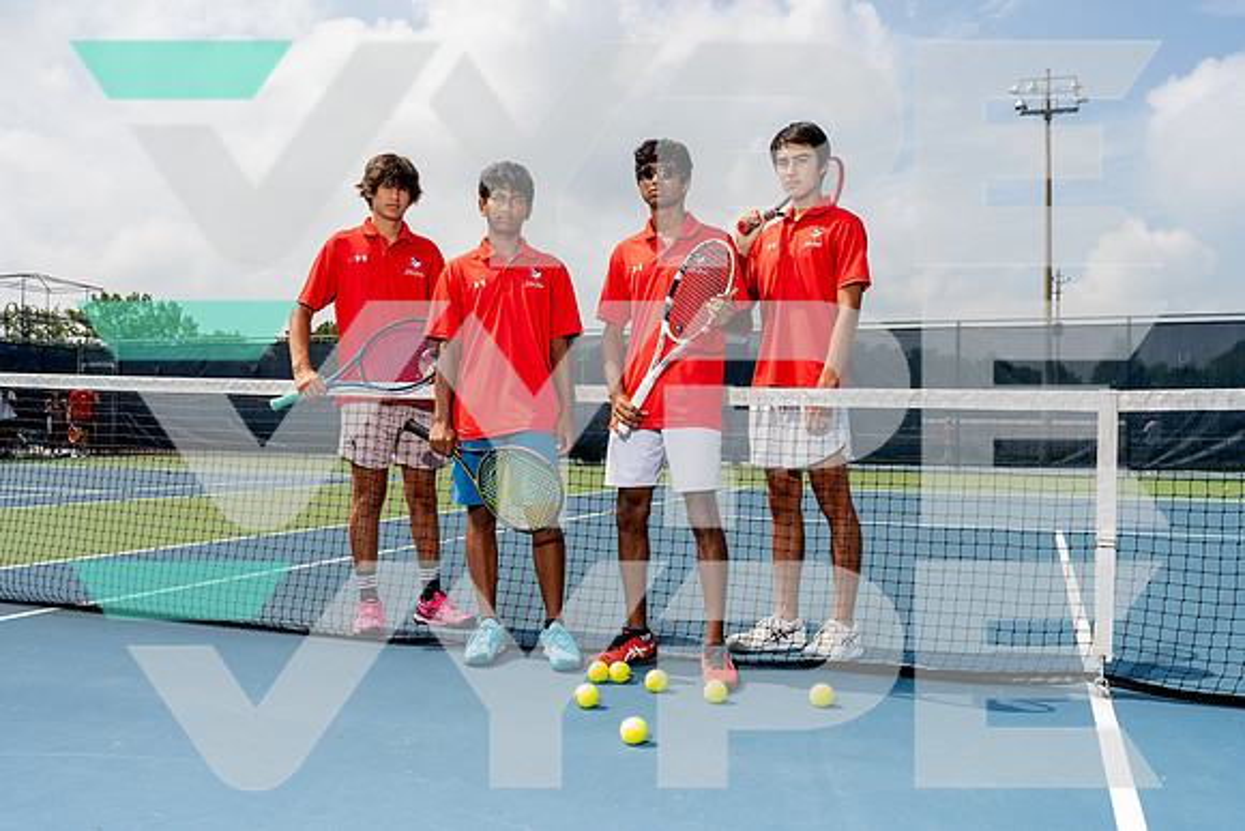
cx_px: 622
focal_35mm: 31
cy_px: 416
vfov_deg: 42.3
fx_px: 1072
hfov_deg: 60.3
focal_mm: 31
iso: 100
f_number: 8
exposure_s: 1/250
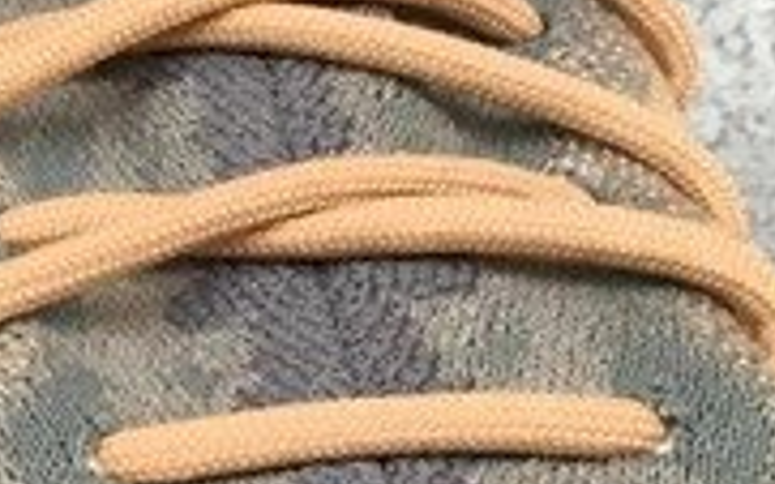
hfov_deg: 12.2
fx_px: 3442
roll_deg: -1.1
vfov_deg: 7.9
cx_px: -402
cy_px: 696
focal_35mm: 163
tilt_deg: -20.8
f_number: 2.4
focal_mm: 3.3
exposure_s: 1/33
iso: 25
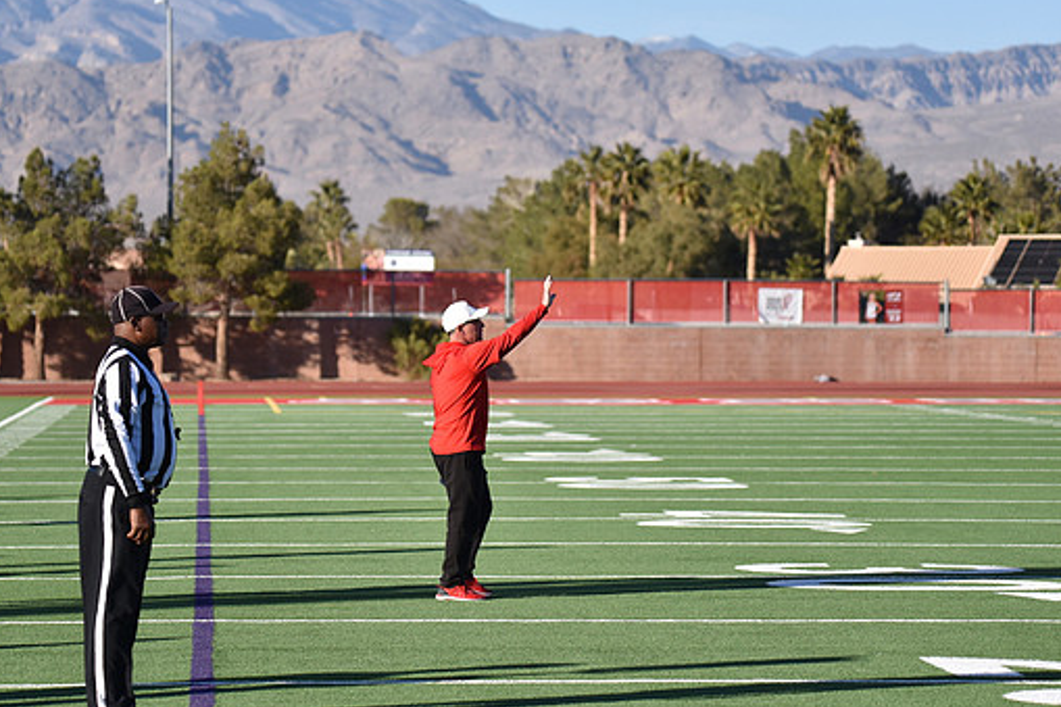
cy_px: 358
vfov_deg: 8.0
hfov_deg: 12.0
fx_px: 5038
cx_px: 473
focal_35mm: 171
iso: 640
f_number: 5
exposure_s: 1/4000
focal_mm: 150
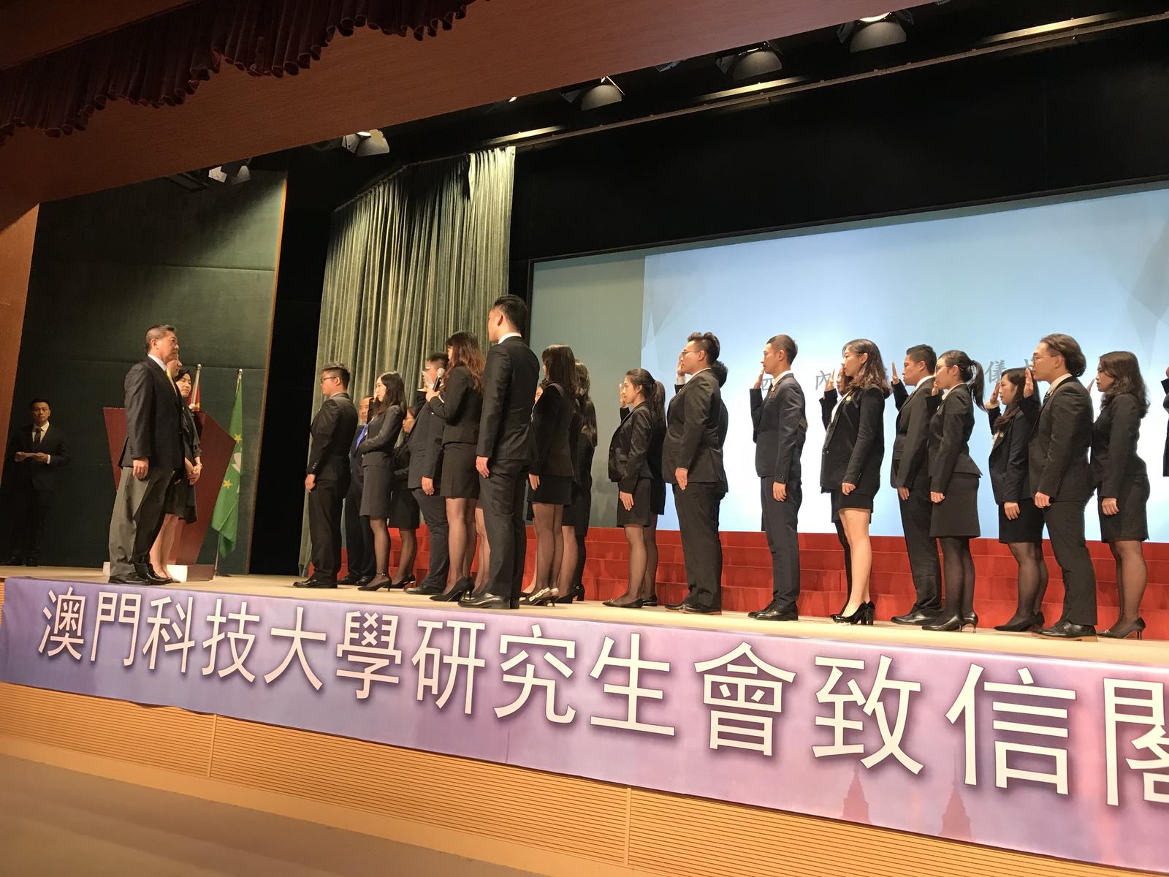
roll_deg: -2.5
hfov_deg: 63.4
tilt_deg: +7.4
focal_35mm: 28
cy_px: 438
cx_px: 584
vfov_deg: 49.7
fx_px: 946
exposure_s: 1/23
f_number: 1.8
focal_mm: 3.99
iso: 40
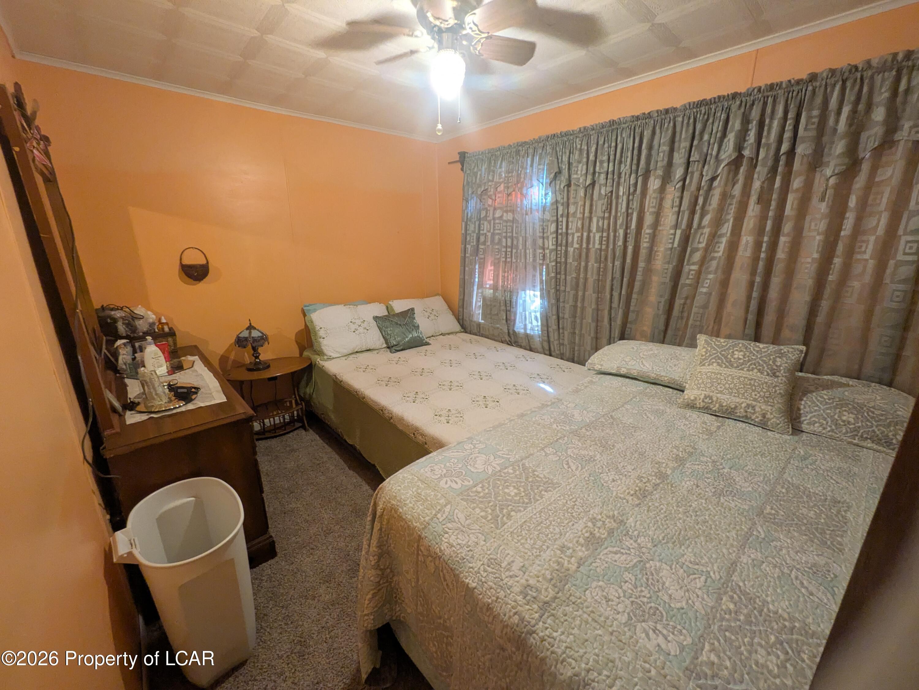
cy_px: 345
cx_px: 460
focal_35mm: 14
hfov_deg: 102.1
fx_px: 372
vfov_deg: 85.7
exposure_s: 1/40
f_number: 2.2
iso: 387
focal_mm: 1.83
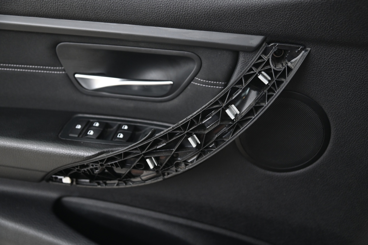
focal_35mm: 44
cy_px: 122
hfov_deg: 44.5
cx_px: 184
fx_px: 449
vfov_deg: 30.5
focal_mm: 44
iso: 2000
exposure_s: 1/13
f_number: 4
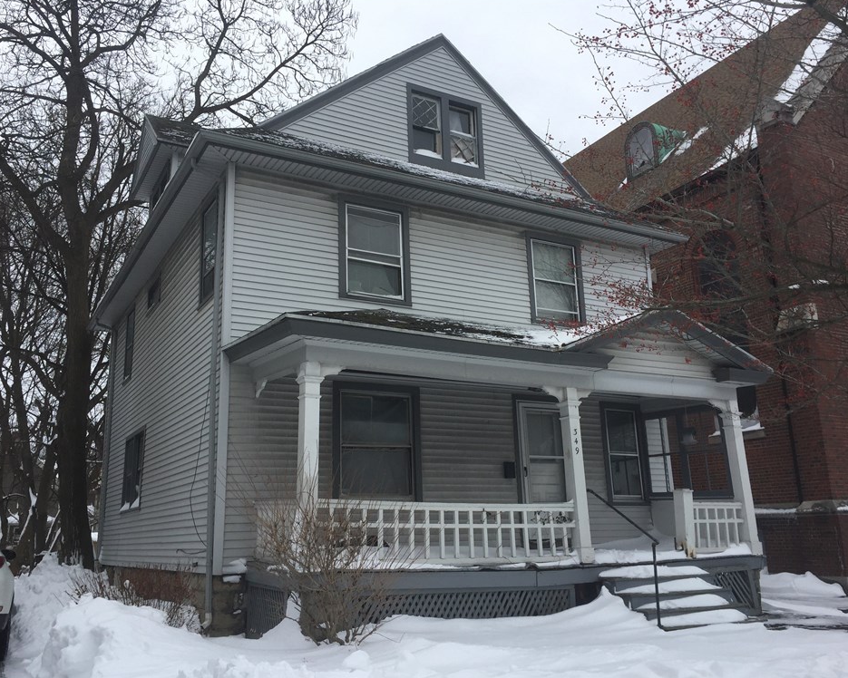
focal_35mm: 31
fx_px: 778
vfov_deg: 47.1
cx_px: 415
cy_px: 338
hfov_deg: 57.2
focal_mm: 4.15
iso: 32
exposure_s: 1/1582
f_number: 2.2
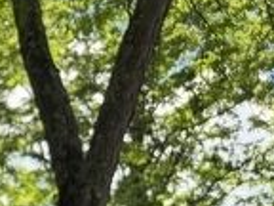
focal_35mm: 133
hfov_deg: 11.2
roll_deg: -1.7
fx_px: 1053
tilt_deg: +1.6
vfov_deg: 9.9
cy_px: 483
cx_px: -472
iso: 100
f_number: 1.78
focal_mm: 6.76
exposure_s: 1/920
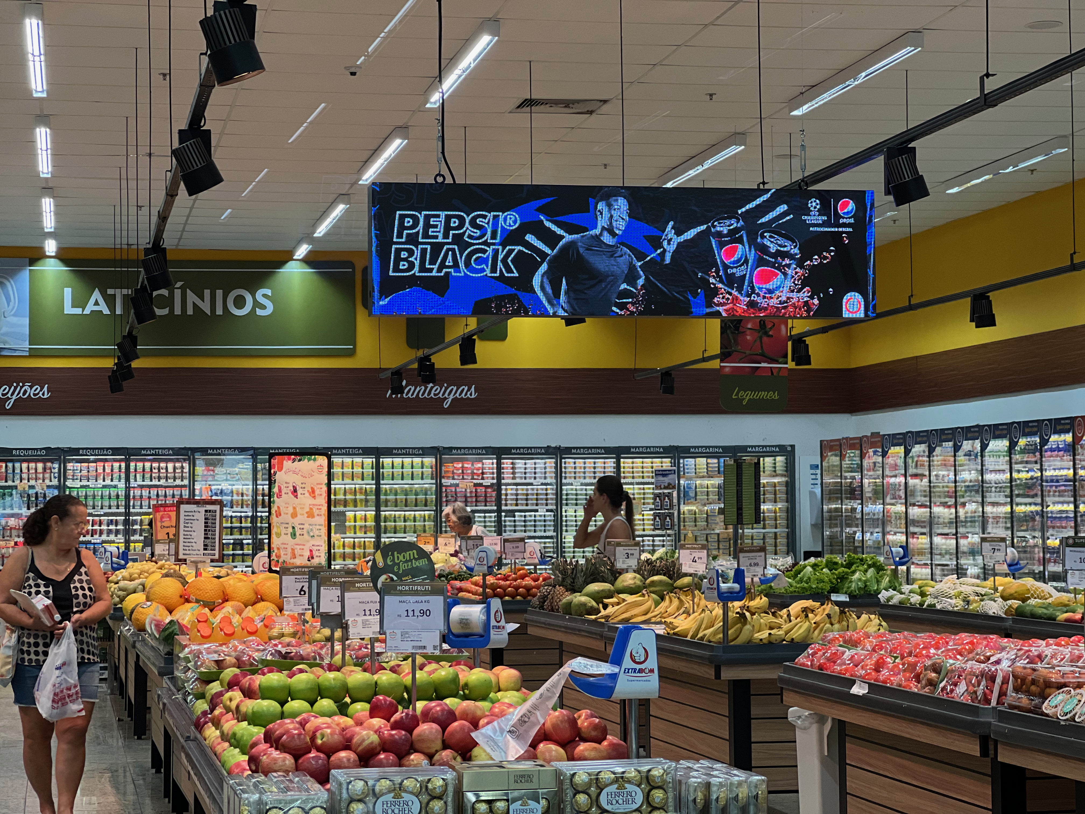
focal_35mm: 77
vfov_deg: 19.1
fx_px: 2413
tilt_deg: +2.0
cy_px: 407
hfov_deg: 25.3
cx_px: 542
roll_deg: +0.4
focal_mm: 9
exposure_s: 1/60
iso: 125
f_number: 2.8
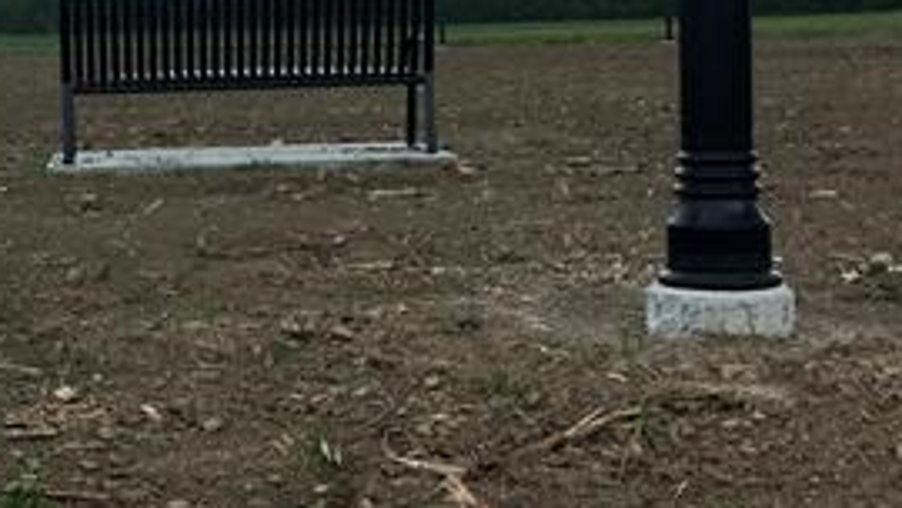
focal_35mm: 76
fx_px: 1818
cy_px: 137
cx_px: 130
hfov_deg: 27.1
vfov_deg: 15.8
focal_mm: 4.15
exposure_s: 1/1637
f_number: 2.2
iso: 25
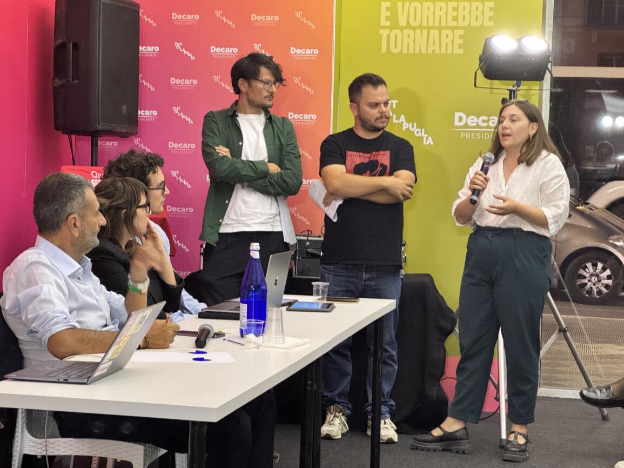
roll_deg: -2.2
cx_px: 307
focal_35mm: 80
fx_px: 1442
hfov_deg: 24.4
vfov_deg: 18.4
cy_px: 232
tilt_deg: -1.8
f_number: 2.8
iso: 500
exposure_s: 1/40
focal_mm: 9
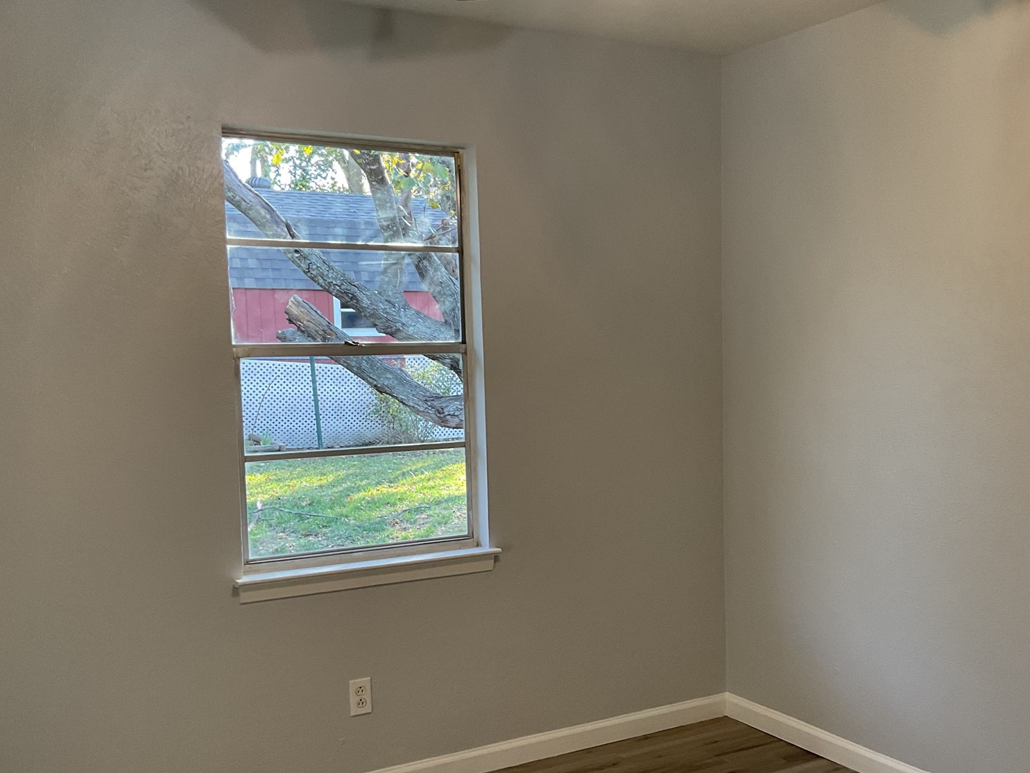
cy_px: 454
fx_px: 1190
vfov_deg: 35.9
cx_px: 609
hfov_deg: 46.6
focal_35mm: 40
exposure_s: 1/60
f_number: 1.8
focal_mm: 3
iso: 64
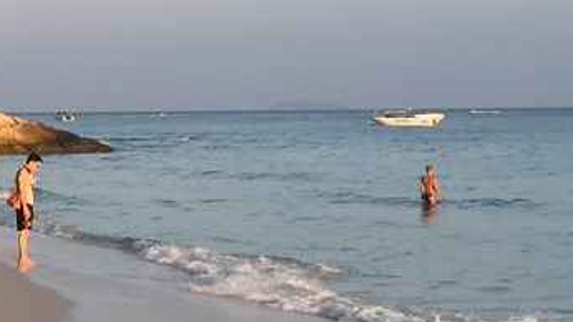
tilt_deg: -1.3
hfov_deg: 17.4
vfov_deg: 11.0
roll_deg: +0.0
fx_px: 1671
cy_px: 149
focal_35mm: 110
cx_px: -302
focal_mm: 4.15
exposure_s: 1/638
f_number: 2.2
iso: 32
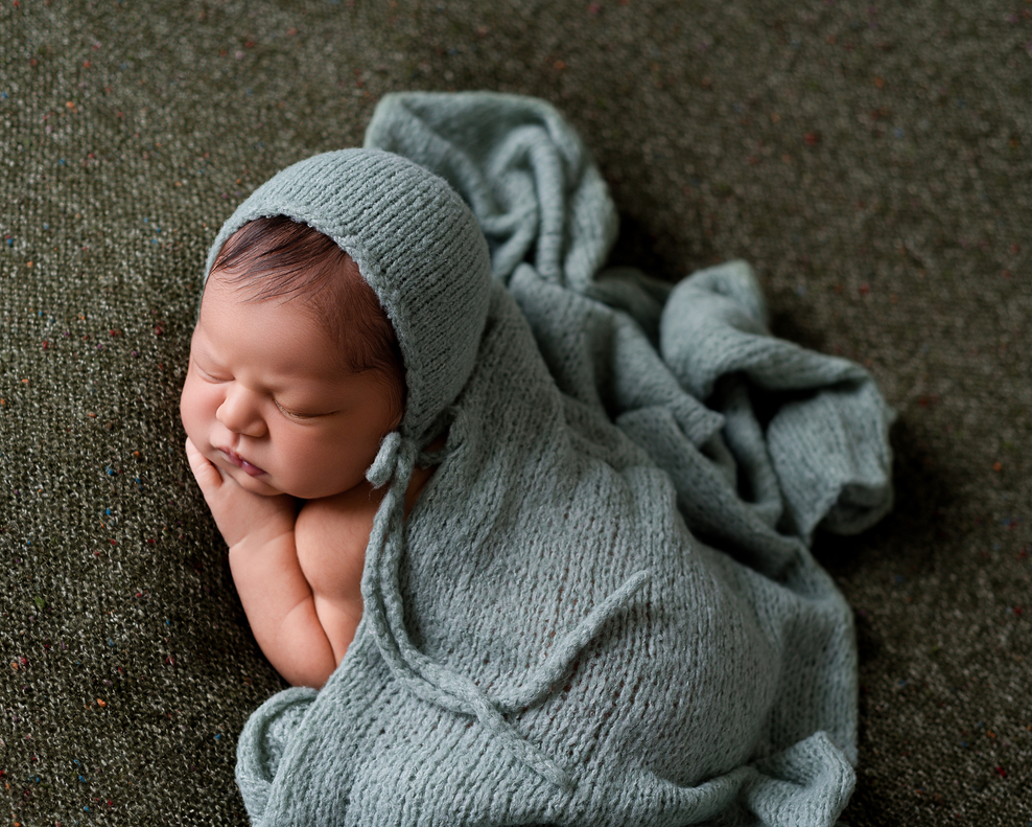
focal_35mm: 57
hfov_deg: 33.0
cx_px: 498
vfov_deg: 26.7
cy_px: 412
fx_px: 1741
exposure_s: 1/160
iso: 80
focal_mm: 50
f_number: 3.5
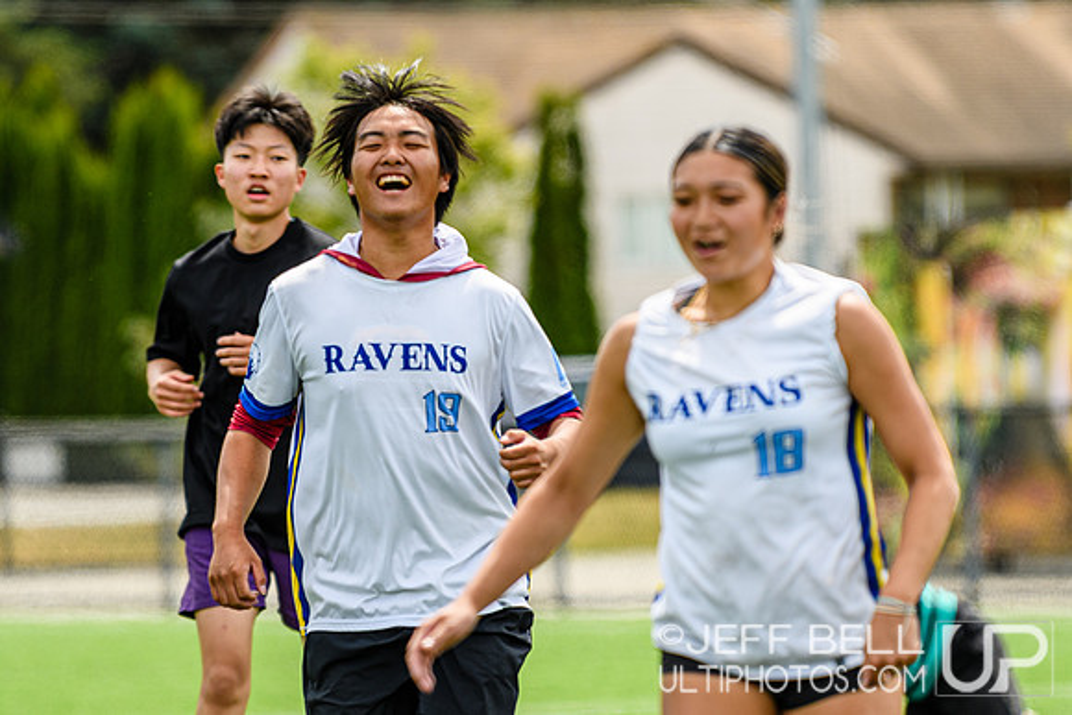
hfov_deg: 4.3
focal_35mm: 480
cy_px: 285
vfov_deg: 2.9
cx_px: 440
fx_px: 14299
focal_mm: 200
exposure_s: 1/1250
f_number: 3.2
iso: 100
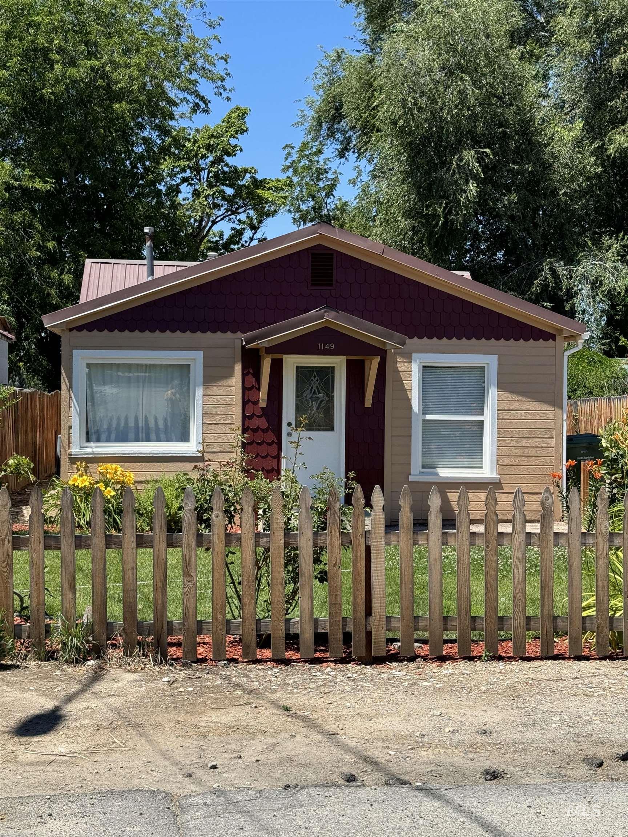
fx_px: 1161
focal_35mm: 48
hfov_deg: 30.3
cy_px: 418
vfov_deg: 39.7
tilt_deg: -1.0
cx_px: 314
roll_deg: -0.3
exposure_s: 1/2513
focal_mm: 6.76
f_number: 1.78
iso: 64
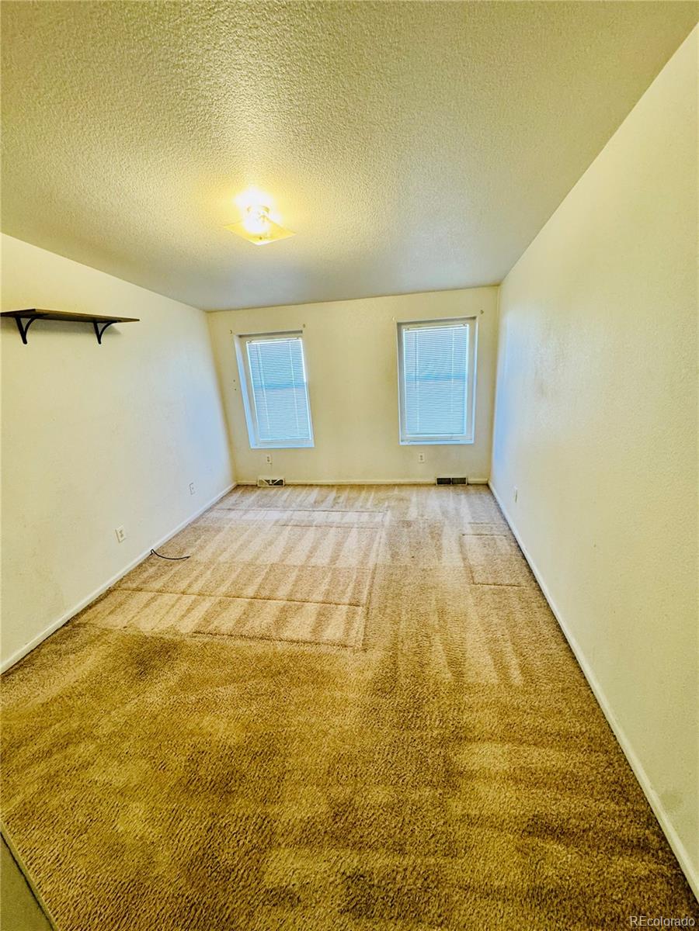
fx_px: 377
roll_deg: +4.7
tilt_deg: -18.1
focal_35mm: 14
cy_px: 466
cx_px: 350
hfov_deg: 85.7
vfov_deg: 102.1
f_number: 2.2
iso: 200
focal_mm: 2.22
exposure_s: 1/60
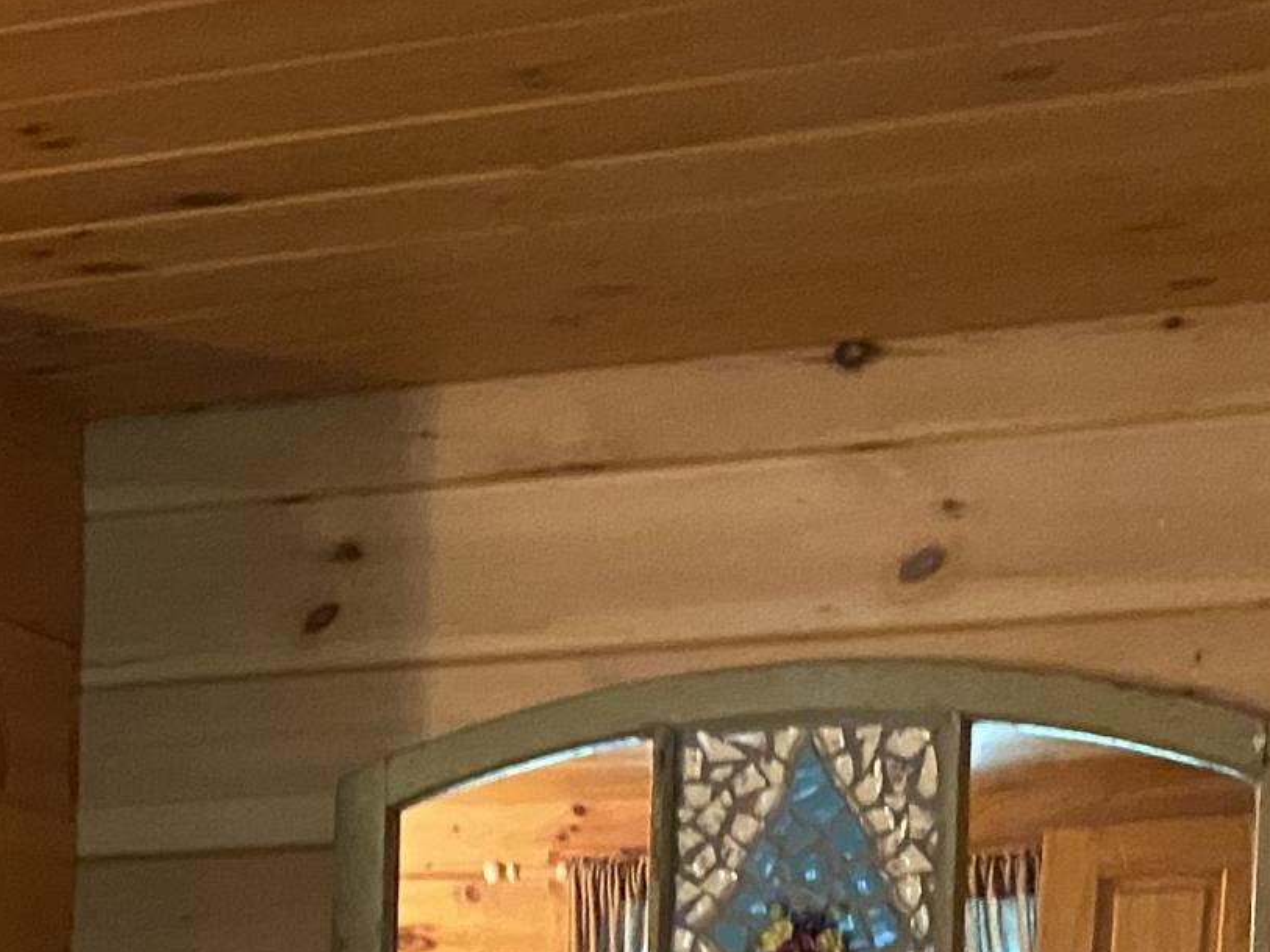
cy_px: 1441
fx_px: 3521
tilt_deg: -4.9
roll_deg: -0.5
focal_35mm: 96
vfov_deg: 14.3
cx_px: -461
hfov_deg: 18.7
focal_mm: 4.25
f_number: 1.8
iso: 640
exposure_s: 1/30
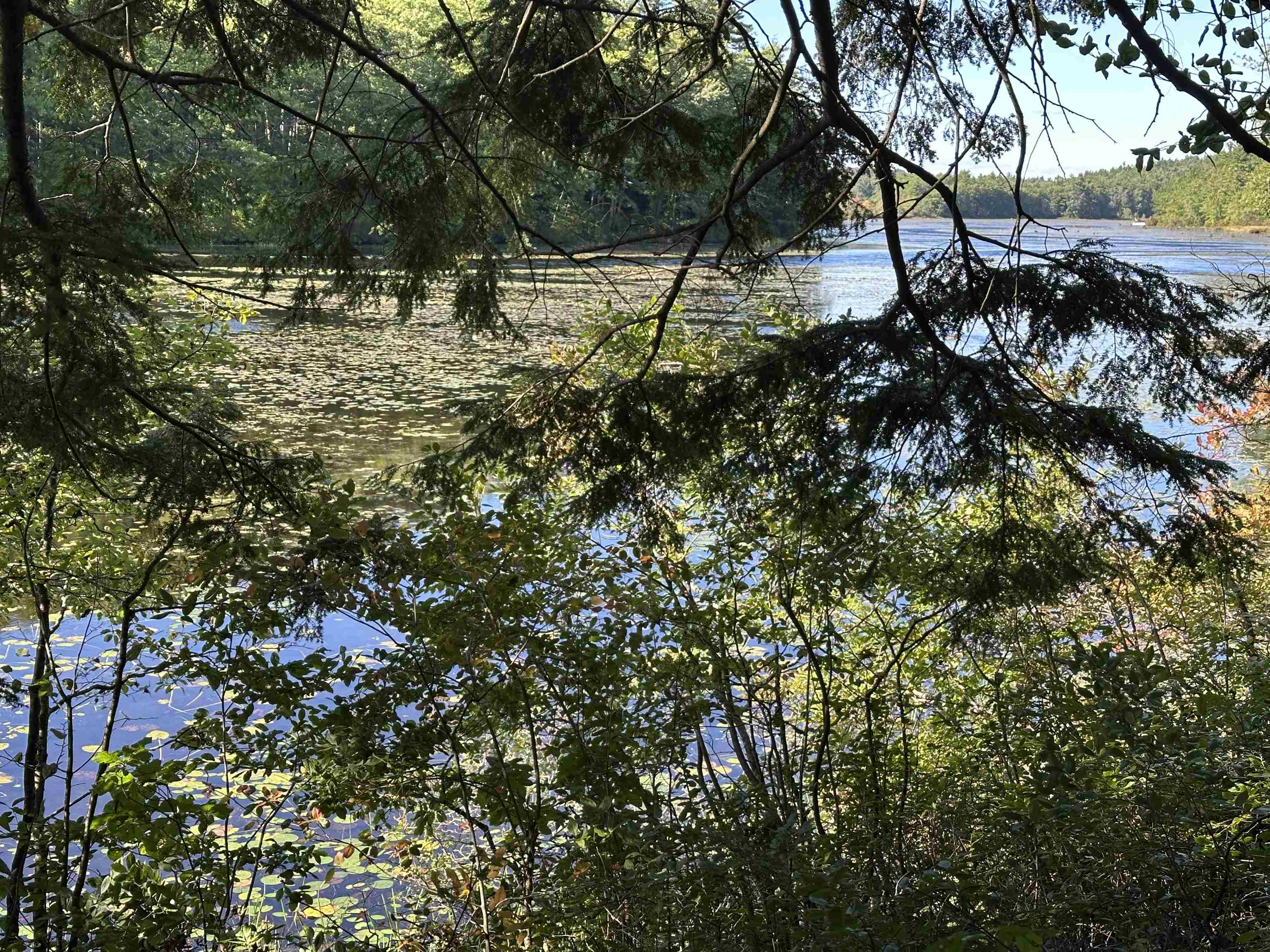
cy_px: 476
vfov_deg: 30.3
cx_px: 635
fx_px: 1761
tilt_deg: -10.3
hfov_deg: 39.7
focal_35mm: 48
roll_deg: -0.9
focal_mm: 6.86
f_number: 1.78
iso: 64
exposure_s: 1/412
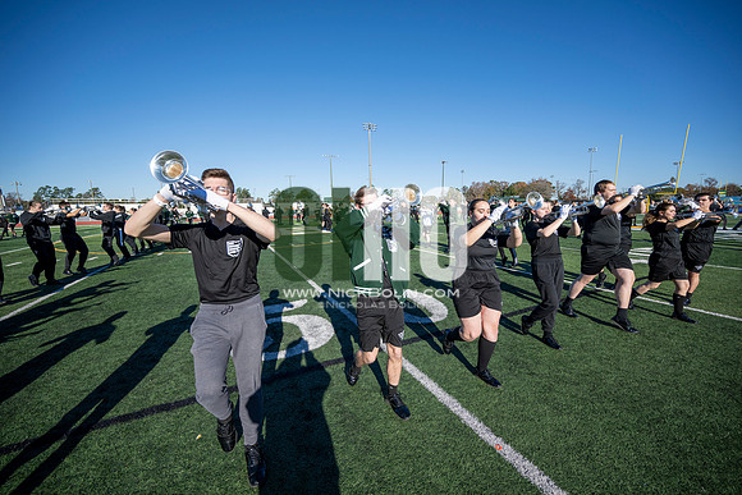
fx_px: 289
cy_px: 248
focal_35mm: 14
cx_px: 371
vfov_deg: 81.2
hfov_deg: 104.2
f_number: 4
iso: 160
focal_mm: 14
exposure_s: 1/2000
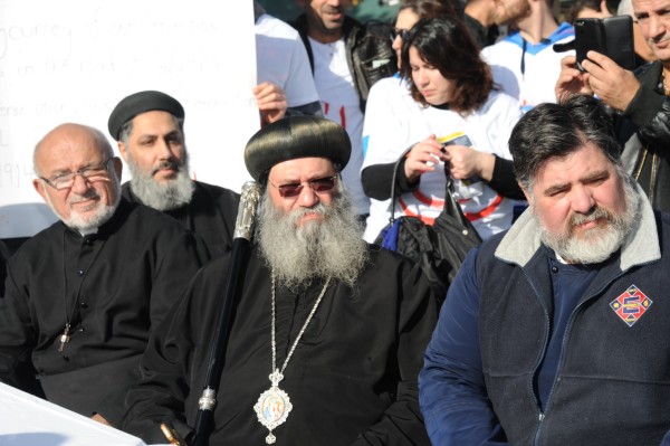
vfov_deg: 11.2
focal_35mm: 122
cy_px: 223
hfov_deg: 16.8
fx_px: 2269
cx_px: 335
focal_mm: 122
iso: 200
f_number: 11
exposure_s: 1/160
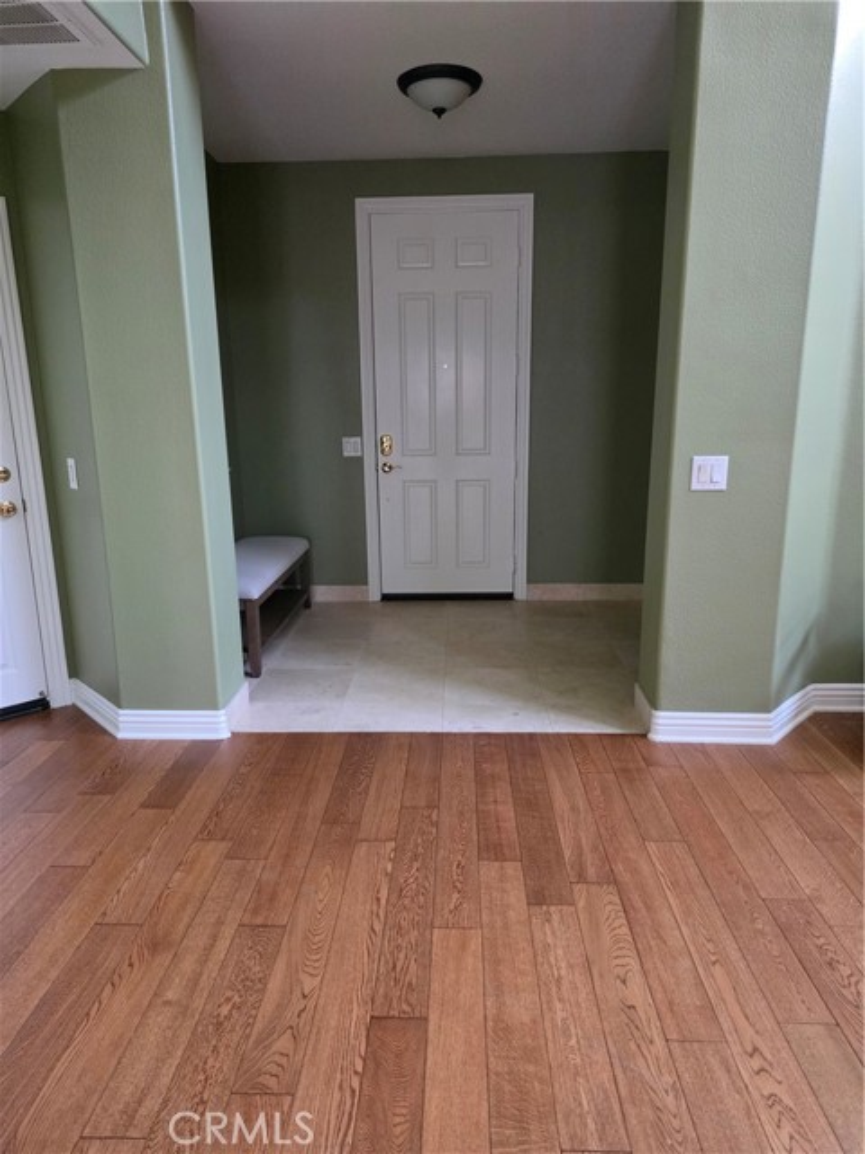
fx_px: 766
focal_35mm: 23
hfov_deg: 58.9
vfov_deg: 73.9
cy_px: 577
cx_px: 432
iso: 2000
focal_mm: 6.25
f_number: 1.7
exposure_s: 1/120
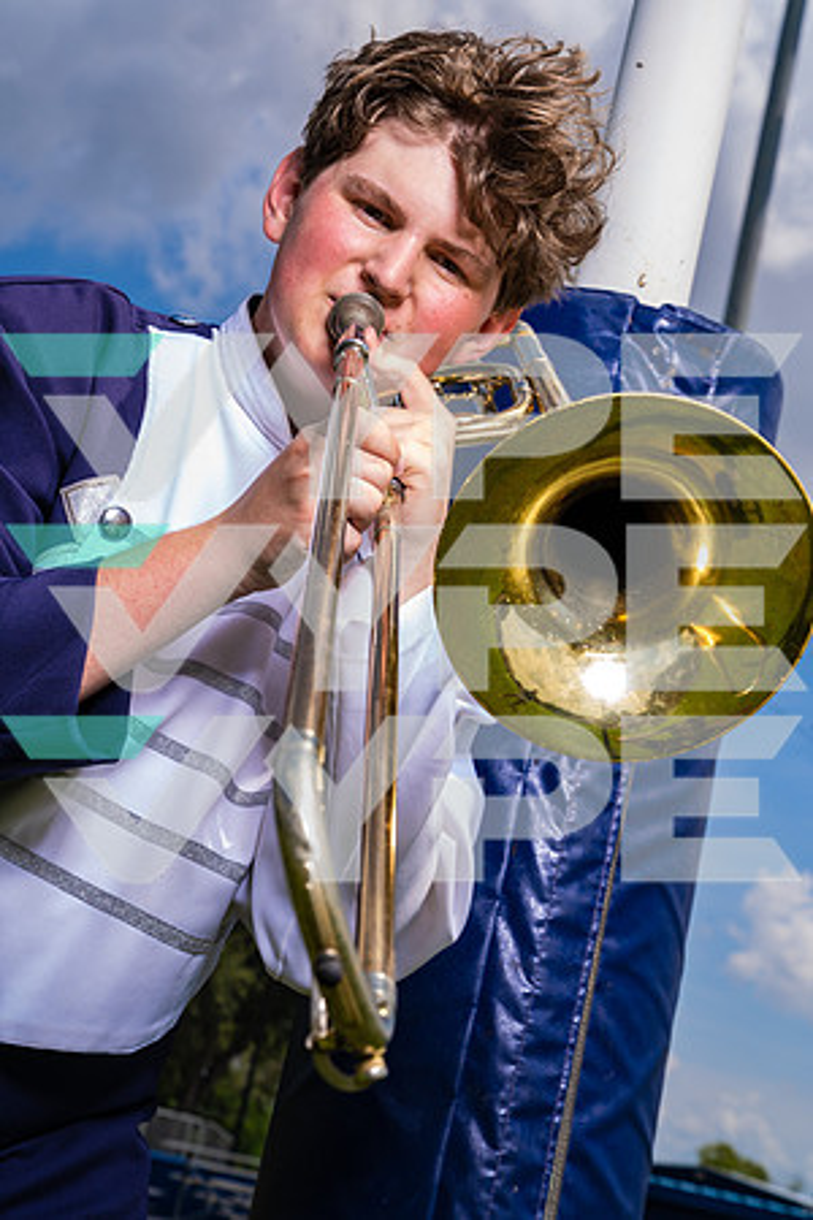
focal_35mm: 61
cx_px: 406
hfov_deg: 22.3
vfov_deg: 32.9
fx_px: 2066
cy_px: 610
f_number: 11
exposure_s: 1/250
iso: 200
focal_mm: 61
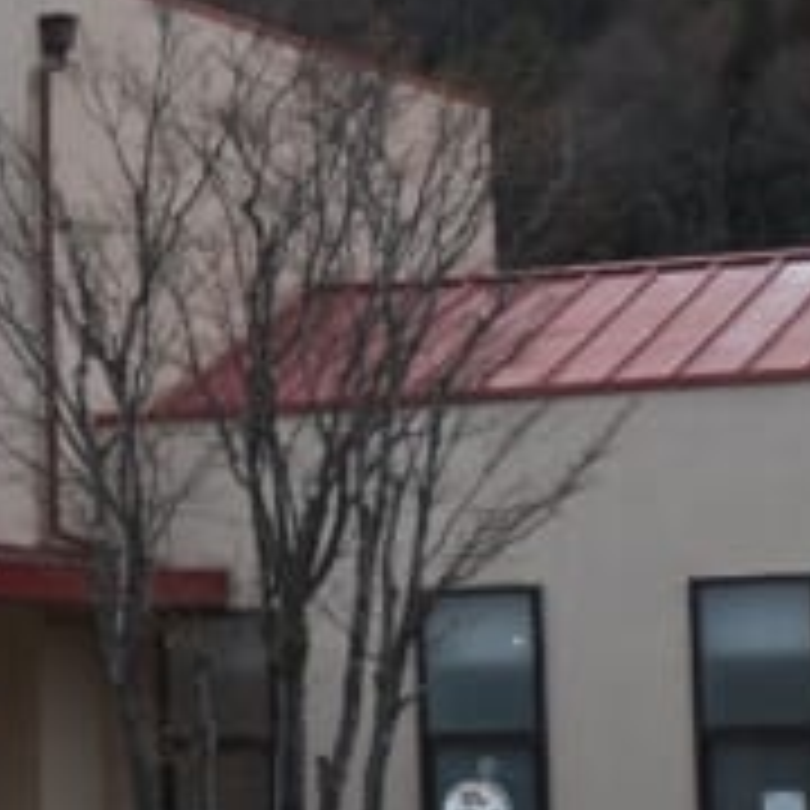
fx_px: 4501
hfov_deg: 10.1
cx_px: -261
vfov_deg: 10.3
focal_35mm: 170
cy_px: 313
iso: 320
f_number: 5
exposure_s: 1/100
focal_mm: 24
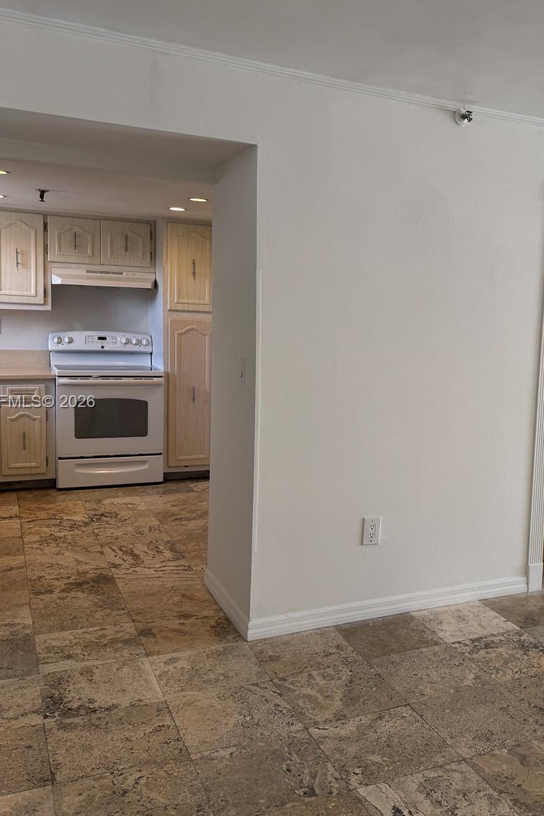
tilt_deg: -7.5
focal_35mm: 34
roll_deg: -2.0
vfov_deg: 55.8
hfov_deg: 37.5
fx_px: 771
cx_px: 435
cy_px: 403
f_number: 1.78
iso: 50
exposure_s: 1/132
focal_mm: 6.76
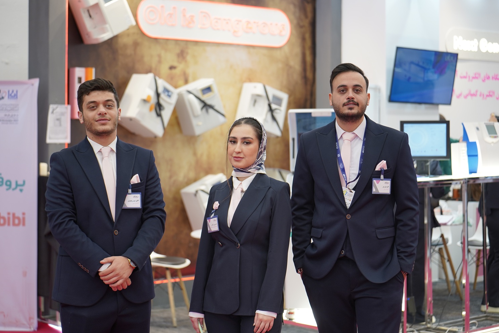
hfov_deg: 28.5
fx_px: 984
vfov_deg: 19.2
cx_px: 252
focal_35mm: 71
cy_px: 168
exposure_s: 1/100
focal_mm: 70
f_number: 2.8
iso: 400
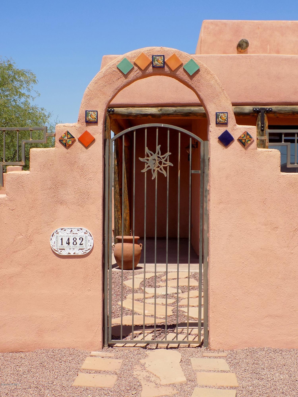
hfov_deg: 28.0
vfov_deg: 36.8
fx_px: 597
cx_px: 149
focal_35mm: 52
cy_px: 198
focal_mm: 9.3
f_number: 3.9
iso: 80
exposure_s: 1/800
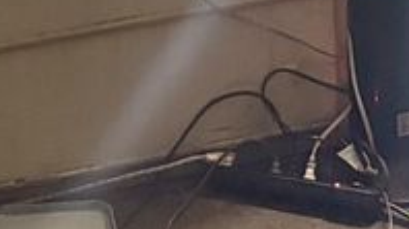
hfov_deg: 11.3
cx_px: 207
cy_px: -728
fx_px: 2059
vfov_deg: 5.5
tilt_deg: -16.6
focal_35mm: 190
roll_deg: +1.3
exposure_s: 1/40
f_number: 1.78
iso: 800
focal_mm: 6.76
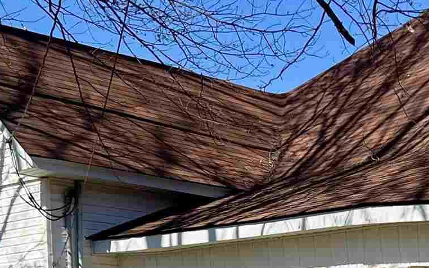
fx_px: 1298
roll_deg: +1.8
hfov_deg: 17.9
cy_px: 490
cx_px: 515
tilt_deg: -3.6
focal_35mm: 111
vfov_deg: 11.0
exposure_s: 1/3571
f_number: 1.5
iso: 50
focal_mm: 5.7
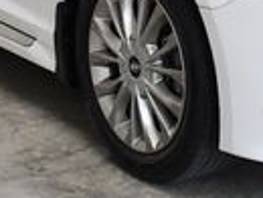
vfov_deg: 8.5
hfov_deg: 11.5
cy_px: -128
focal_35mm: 170
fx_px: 1294
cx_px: 251
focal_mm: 24
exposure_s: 1/800
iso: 1000
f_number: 5
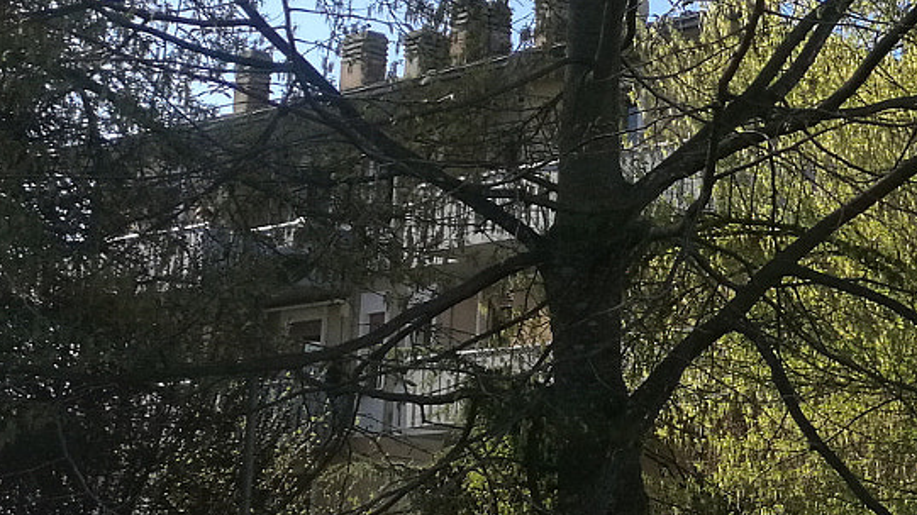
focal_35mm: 87
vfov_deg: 13.9
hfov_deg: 22.5
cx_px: 1100
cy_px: 227
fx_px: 2115
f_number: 2
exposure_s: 1/652
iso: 50
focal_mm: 4.04
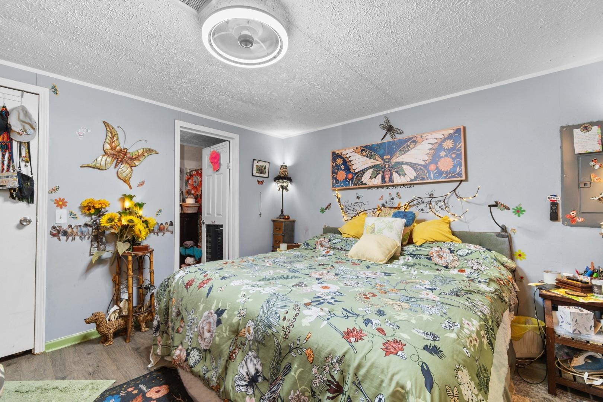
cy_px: 201
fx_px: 251
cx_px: 302
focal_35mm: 15
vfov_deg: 77.3
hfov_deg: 100.4
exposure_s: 1/3
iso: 100
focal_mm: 10
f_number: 4.5
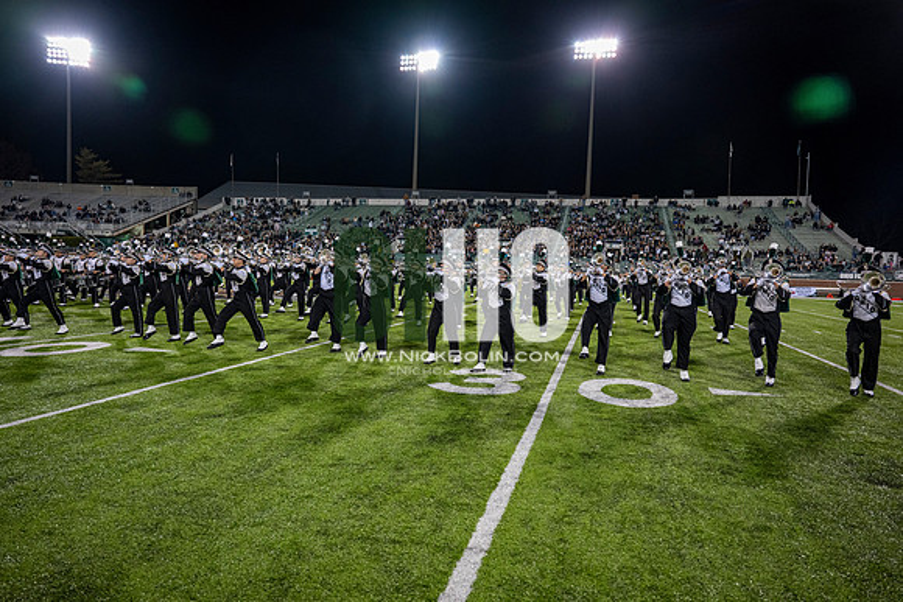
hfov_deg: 73.7
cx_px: 452
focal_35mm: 24
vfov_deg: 53.2
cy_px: 301
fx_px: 602
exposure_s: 1/500
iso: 1250
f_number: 3.2
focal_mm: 24
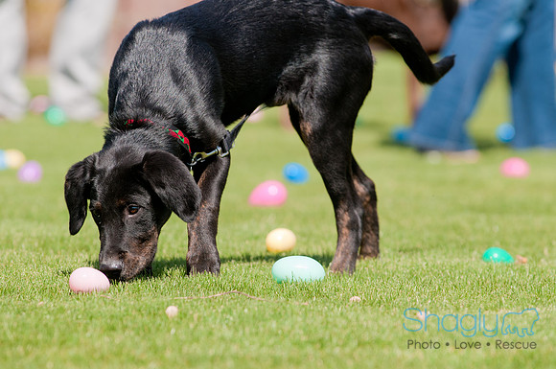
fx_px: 4280
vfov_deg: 4.9
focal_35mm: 278
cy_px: 184
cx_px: 278
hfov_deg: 7.4
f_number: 5
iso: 200
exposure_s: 1/1000
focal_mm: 185
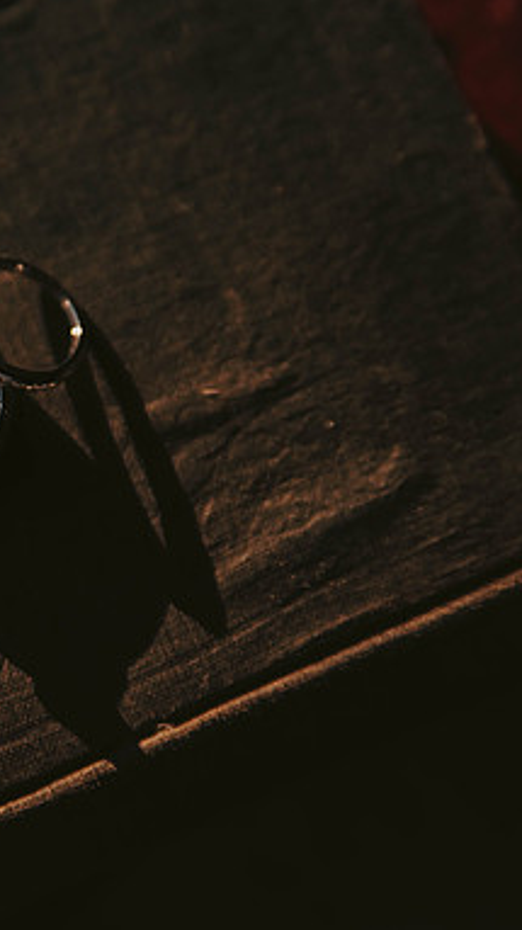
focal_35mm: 119
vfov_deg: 18.0
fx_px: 2933
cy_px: 463
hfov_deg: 10.0
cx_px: -73
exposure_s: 1/2500
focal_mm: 75
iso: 320
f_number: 2.8
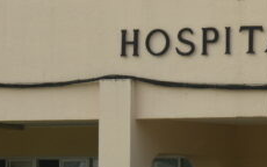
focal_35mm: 276
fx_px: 2009
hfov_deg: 7.6
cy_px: 48
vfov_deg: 4.8
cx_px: 253
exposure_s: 1/320
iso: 200
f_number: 9
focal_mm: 52
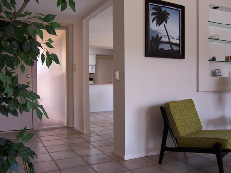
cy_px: 86
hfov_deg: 55.4
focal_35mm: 33
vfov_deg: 42.9
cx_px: 116
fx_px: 220
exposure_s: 1/30
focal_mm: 5.5
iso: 100
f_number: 3.4
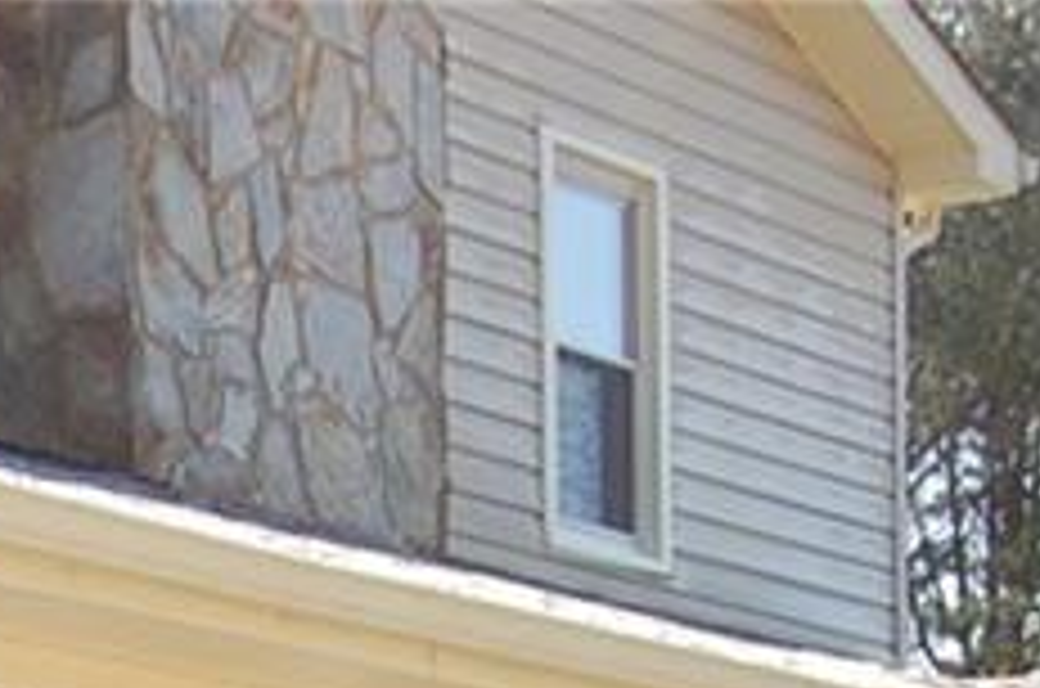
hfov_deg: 11.2
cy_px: 1520
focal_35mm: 173
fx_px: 4987
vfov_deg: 7.5
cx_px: -788
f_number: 8
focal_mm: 26
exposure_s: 1/250
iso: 200
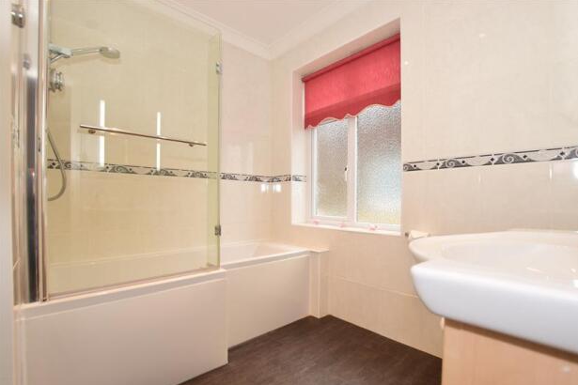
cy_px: 203
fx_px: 257
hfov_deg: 96.6
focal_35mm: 16
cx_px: 306
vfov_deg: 73.7
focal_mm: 10
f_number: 7.1
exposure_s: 1/40
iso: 400
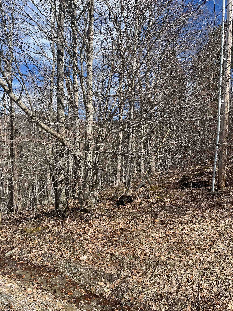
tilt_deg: +2.4
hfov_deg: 53.1
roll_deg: -4.8
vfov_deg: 67.3
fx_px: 233
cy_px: 156
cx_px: 116
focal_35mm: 26
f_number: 1.6
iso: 50
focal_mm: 5.1
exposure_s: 1/2137
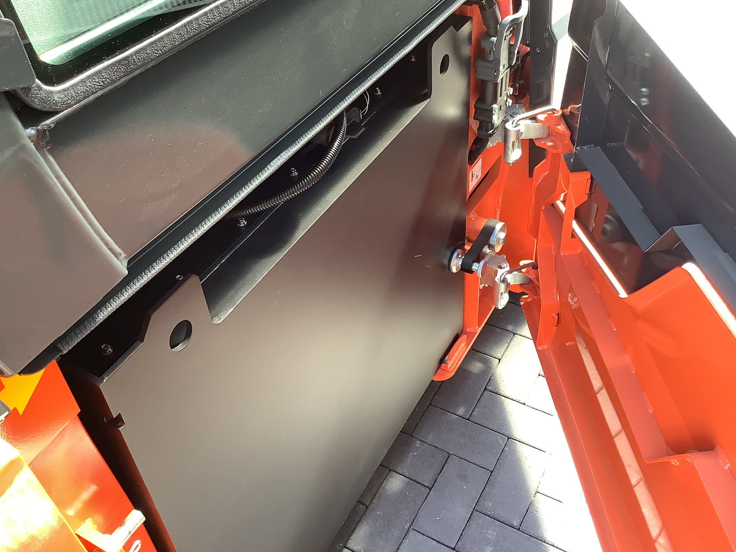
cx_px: 366
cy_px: 242
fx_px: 744
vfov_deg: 40.6
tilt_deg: -41.3
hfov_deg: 52.6
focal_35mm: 35
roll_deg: +3.9
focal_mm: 3.3
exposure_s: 1/60
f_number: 2.4
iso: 64
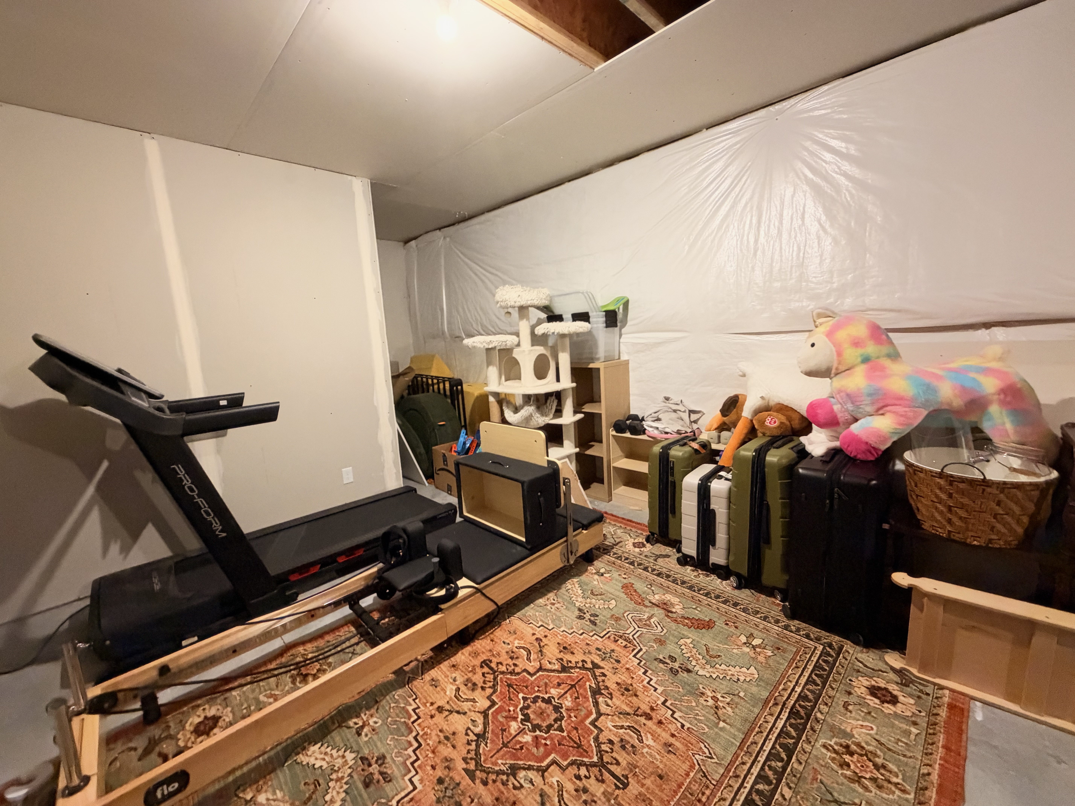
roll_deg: +3.4
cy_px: 403
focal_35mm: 14
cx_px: 538
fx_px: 435
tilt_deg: -8.0
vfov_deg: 85.7
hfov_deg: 102.1
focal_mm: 2.22
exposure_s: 1/60
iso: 800
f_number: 2.2
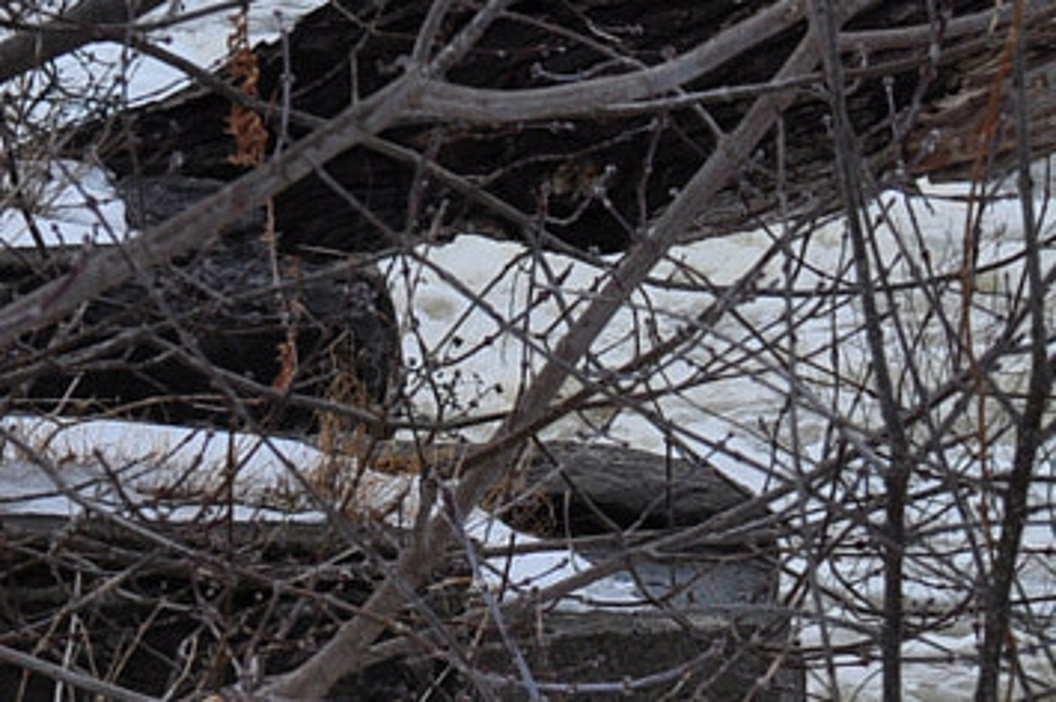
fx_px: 10909
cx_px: 2050
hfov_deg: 5.4
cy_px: 834
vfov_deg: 3.7
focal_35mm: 372
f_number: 9
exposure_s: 1/320
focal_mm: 55
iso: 200
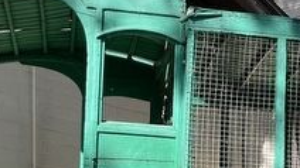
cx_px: 265
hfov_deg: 19.7
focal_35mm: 107
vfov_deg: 11.0
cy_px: 226
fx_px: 851
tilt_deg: +7.8
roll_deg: -0.5
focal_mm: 5.1
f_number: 1.6
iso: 50
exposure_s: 1/878
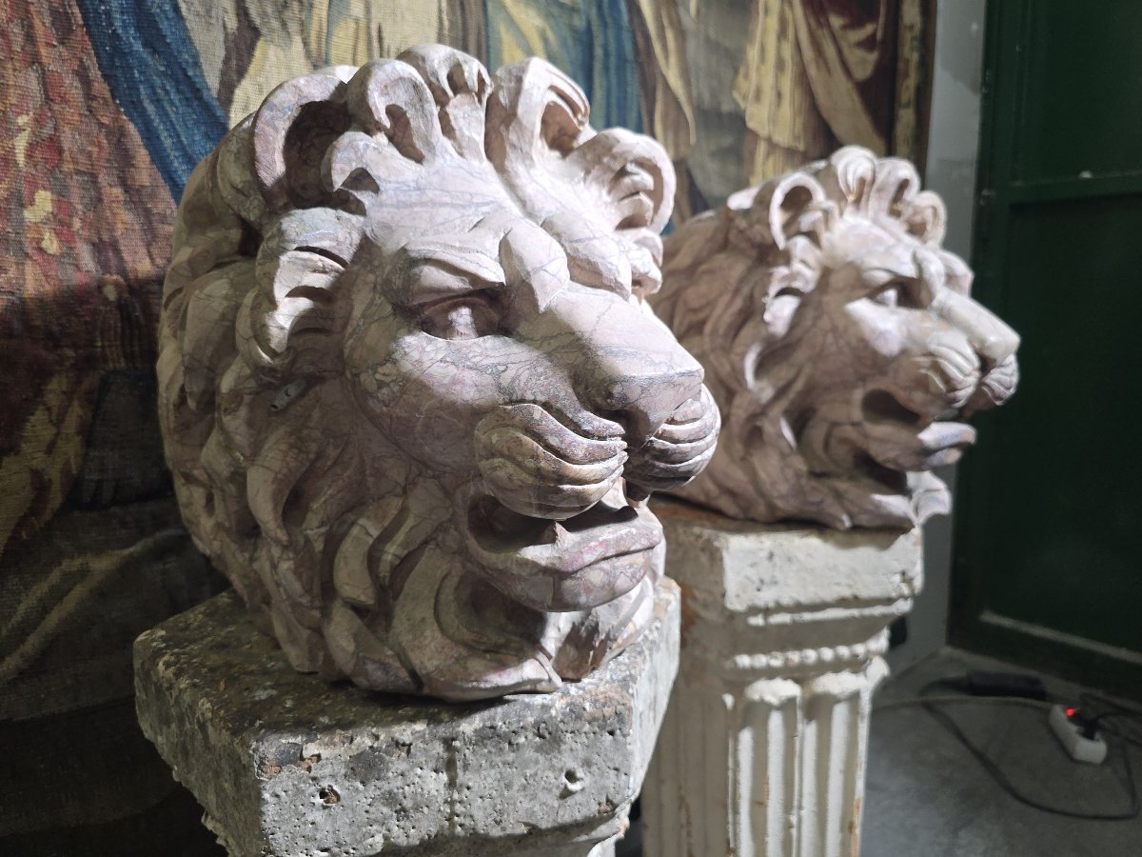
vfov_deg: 58.9
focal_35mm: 23
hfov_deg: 73.9
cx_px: 571
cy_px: 428
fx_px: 759
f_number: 1.7
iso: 200
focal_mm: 6.3
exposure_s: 1/57.5
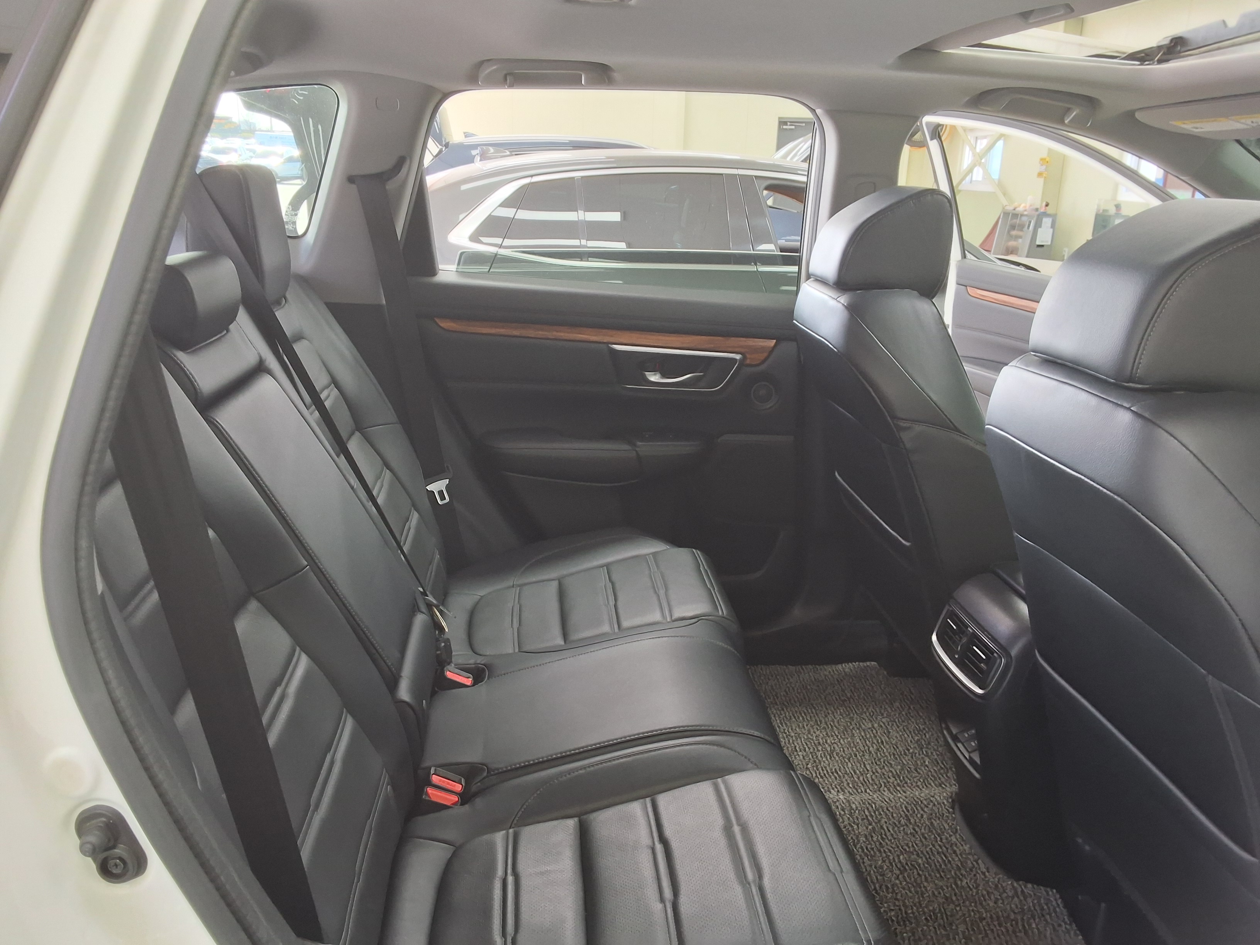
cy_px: 472
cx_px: 630
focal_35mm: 28
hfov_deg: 63.4
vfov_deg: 49.7
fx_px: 1019
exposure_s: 1/40
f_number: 1.9
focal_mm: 2.91
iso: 80
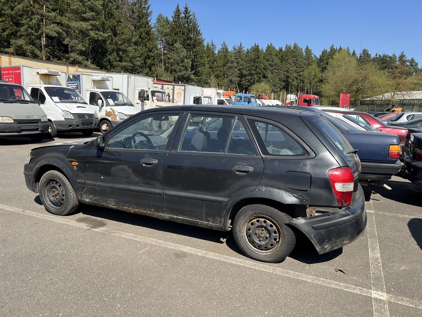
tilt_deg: -8.0
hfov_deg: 67.3
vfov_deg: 53.1
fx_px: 317
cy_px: 158
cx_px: 211
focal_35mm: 26
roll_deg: -1.9
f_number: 1.5
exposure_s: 1/2457
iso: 50
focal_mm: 5.7
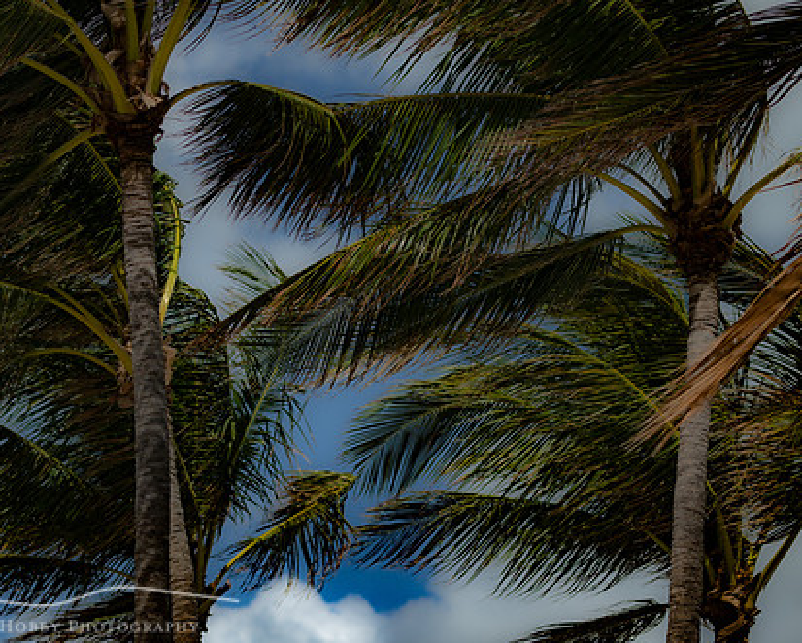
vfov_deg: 13.8
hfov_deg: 17.1
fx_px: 2660
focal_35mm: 112
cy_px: 339
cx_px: 384
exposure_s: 1/6400
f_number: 2
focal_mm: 85
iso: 125
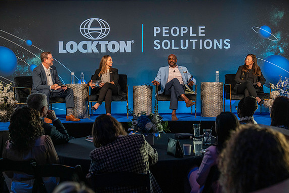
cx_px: 146
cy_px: 96
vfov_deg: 21.3
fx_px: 514
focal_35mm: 64
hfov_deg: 31.4
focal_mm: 63
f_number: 4.5
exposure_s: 1/200
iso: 4000
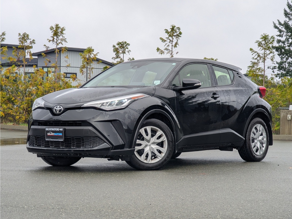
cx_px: 147
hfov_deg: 18.4
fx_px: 903
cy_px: 109
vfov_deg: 13.8
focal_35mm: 107
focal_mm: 19
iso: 53
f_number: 3.5
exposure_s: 1/124
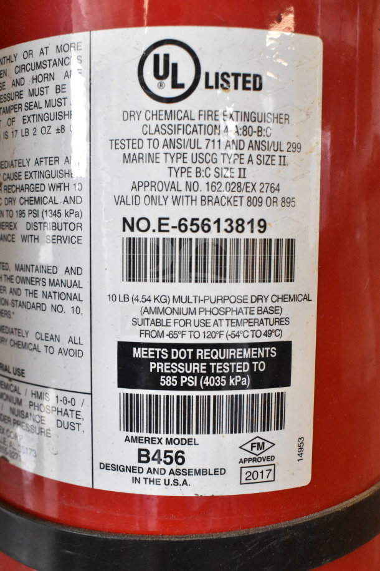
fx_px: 641
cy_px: 286
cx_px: 190
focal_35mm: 40
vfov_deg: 47.9
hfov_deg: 33.0
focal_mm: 27
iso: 6400
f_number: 8
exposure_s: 1/250
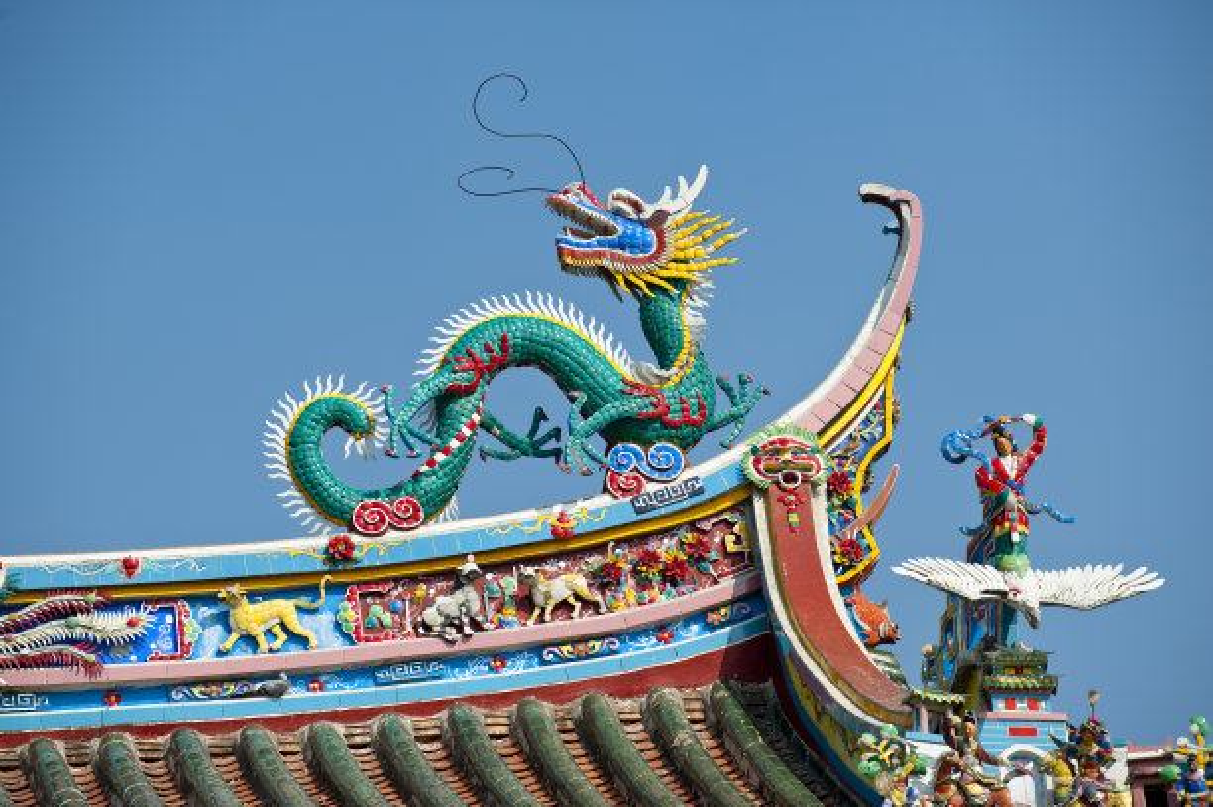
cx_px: 606
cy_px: 404
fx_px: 6733
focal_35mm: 200
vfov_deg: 6.9
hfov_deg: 10.3
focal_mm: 200
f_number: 6.3
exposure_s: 1/1000
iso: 200
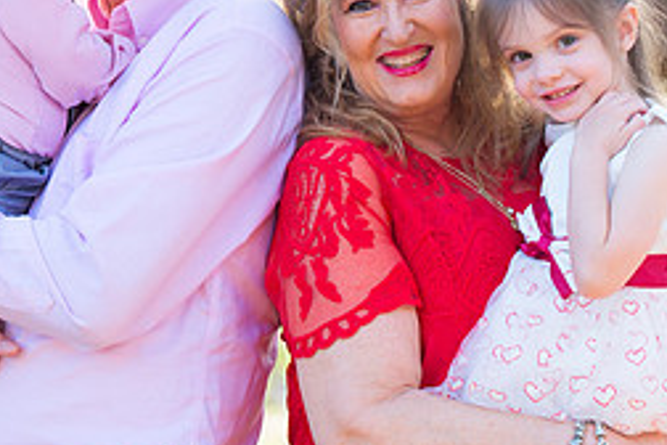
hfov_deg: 10.9
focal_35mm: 189
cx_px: 270
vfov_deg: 7.3
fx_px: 3501
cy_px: 171
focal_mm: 82
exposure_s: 1/125
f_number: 3.5
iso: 200
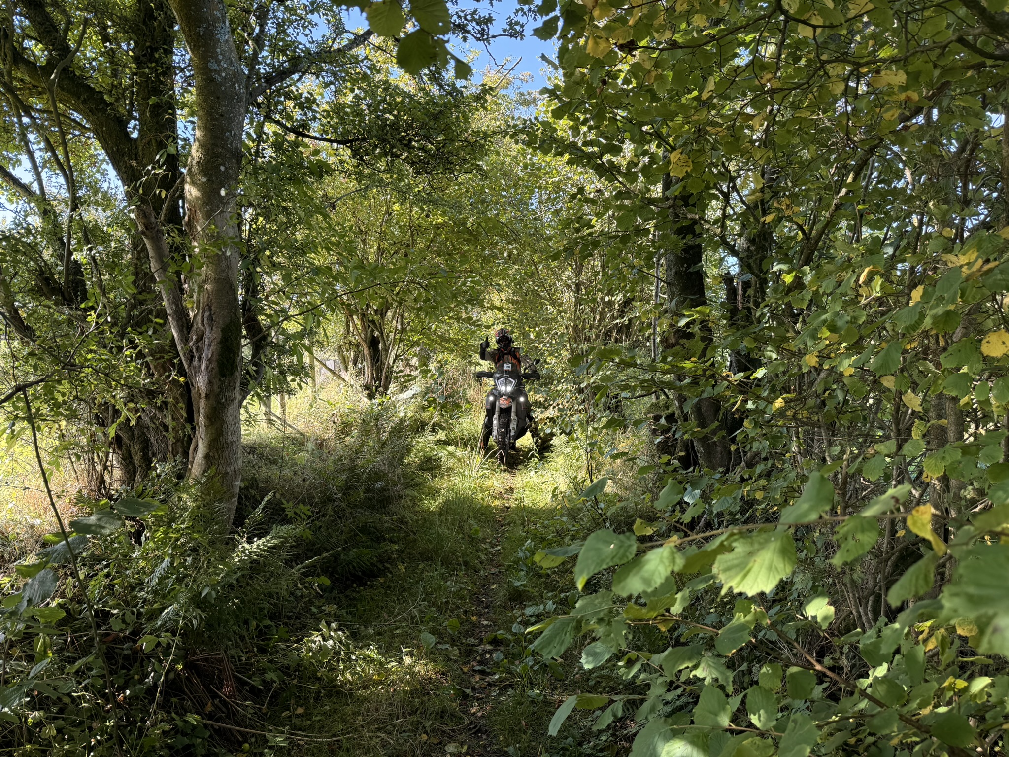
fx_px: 700
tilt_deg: -0.7
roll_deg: -0.8
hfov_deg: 71.6
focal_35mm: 24
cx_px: 504
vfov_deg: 56.8
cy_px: 378
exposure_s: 1/290
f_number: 1.78
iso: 100
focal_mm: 6.76
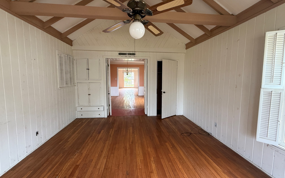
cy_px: 86
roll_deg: +0.3
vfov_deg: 74.8
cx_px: 142
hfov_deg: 101.5
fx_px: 117
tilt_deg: -2.4
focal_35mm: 15
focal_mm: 2.22
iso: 125
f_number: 2.2
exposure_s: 1/99
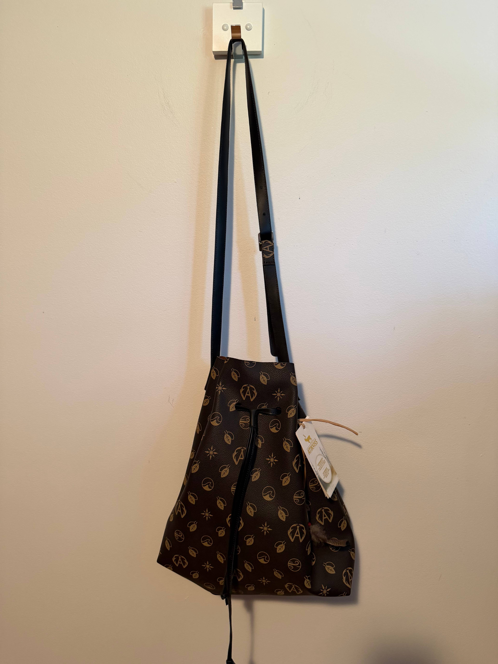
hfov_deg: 56.8
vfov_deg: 71.6
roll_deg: +1.2
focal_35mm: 24
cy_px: 332
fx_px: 460
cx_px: 249
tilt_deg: -8.0
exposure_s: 1/60
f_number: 1.78
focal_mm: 6.76
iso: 200
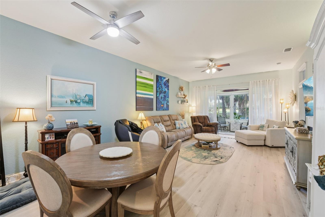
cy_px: 108
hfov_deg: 104.3
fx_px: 126
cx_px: 162
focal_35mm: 14
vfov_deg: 81.2
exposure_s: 1
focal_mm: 14
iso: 100
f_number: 10
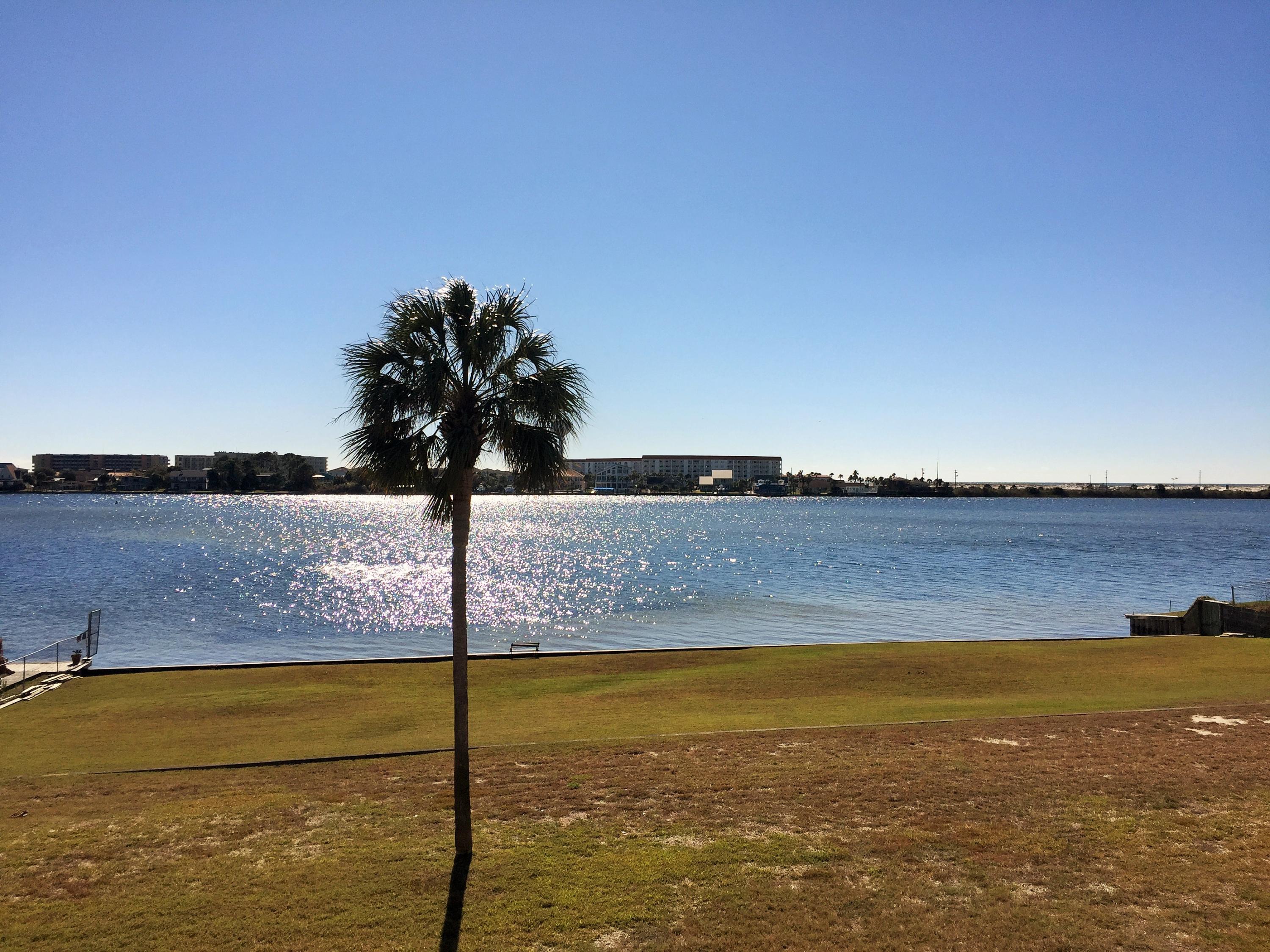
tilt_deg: -0.1
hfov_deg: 61.7
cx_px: 635
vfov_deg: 48.2
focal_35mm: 29
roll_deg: -1.2
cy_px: 476
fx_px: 1064
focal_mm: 4.15
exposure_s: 1/4950
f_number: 2.2
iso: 32
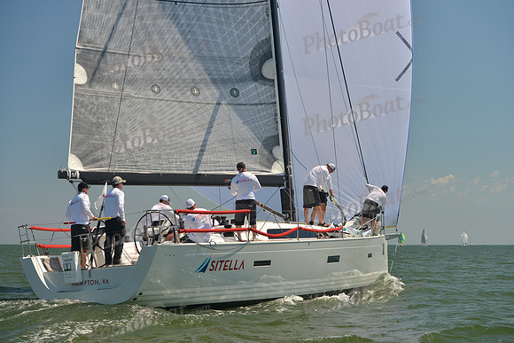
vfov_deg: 19.5
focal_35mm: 70
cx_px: 257
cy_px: 172
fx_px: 1000
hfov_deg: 28.8
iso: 200
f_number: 6.3
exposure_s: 1/800
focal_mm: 70
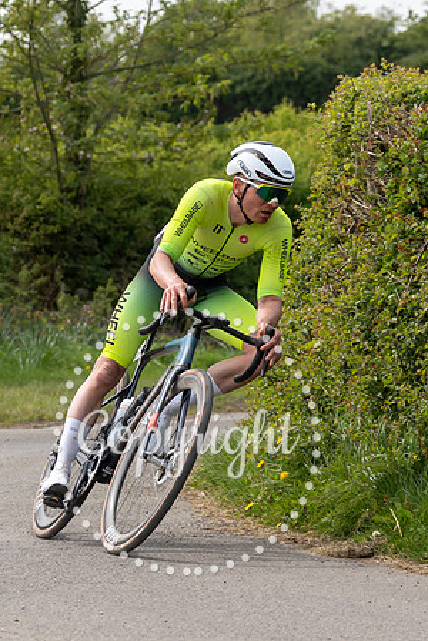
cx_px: 189
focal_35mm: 216
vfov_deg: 9.5
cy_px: 256
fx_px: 3860
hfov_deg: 6.3
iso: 320
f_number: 5
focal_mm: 89
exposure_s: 1/1000
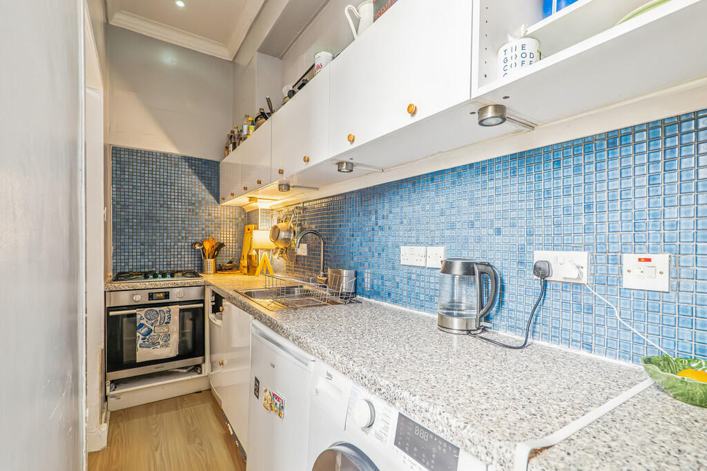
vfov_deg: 73.8
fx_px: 314
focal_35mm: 16
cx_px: 354
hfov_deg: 96.7
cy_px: 236
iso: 6400
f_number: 6.3
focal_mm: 16
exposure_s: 1/50
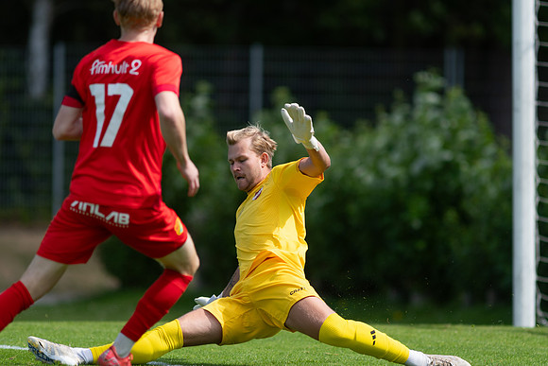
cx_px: 274
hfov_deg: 4.6
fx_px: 6851
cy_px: 183
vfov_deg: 3.1
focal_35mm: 450
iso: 140
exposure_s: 1/1600
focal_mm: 300
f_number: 3.2
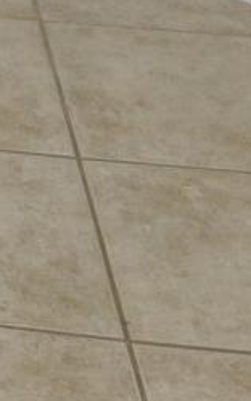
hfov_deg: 5.7
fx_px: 2208
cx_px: -677
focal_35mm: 202
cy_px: -982
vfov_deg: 8.1
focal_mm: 11
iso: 400
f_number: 9
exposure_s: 1/30
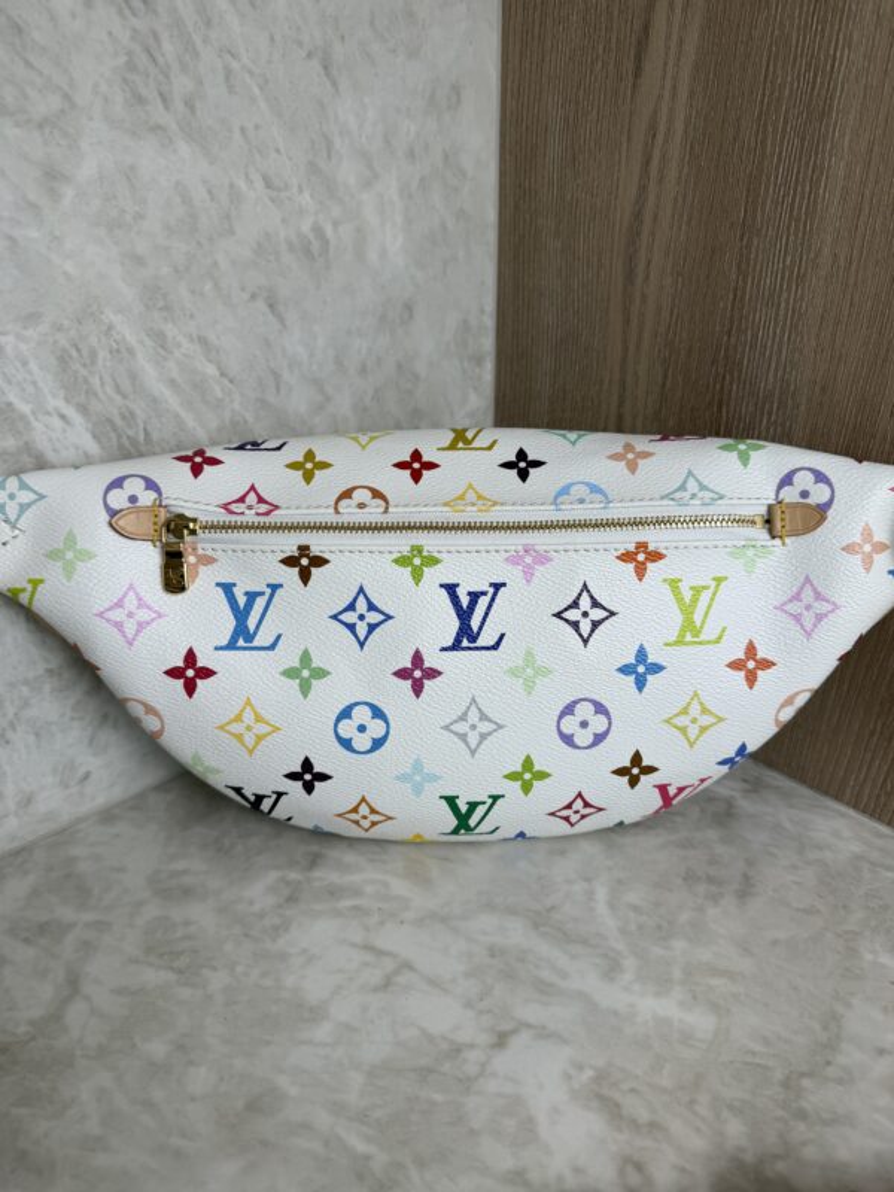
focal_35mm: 24
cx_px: 447
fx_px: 826
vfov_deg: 71.6
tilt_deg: -26.3
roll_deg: -0.6
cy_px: 596
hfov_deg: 56.8
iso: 64
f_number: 1.78
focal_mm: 6.76
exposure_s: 1/203
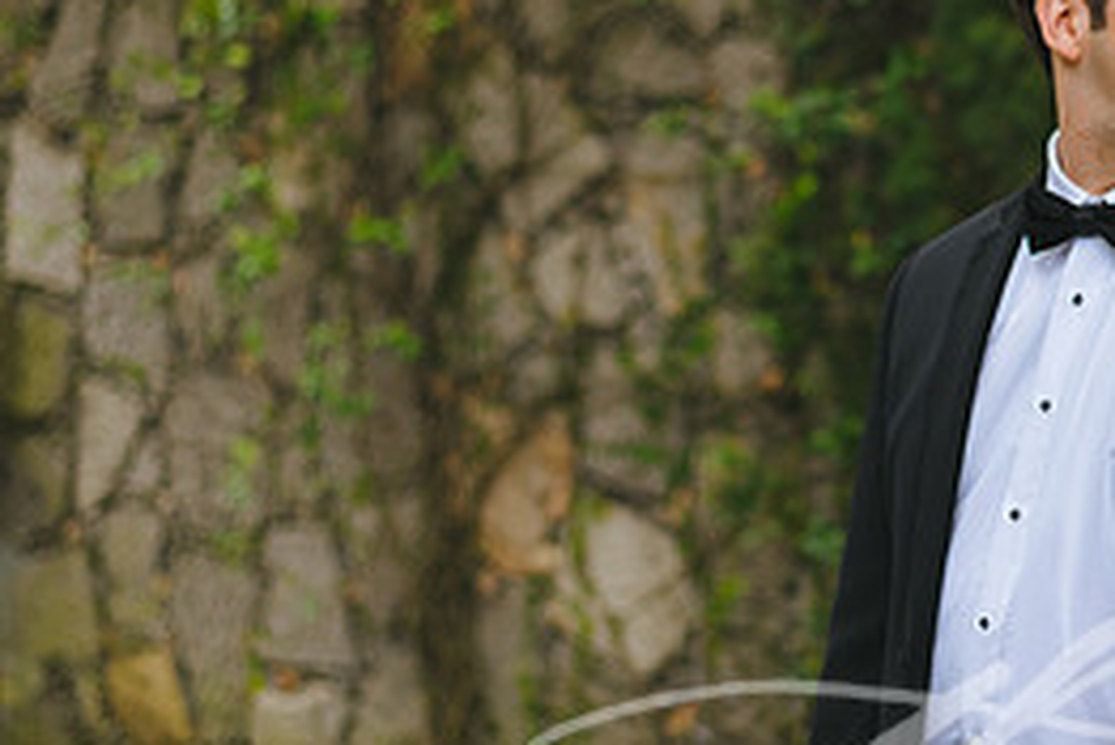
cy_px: 352
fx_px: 3502
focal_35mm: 113
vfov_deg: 12.1
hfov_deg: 17.9
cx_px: 904
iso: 400
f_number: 2
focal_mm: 50
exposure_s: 1/1600
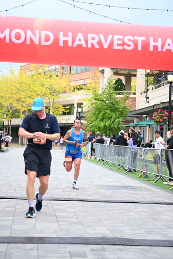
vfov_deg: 28.8
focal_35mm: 70
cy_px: 130
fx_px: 504
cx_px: 86
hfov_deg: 19.5
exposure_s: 1/2000
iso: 1000
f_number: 2.8
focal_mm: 70
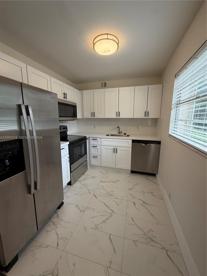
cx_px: 104
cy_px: 138
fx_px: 112
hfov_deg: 85.7
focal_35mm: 14
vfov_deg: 102.1
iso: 200
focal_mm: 2.22
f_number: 2.2
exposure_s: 1/121
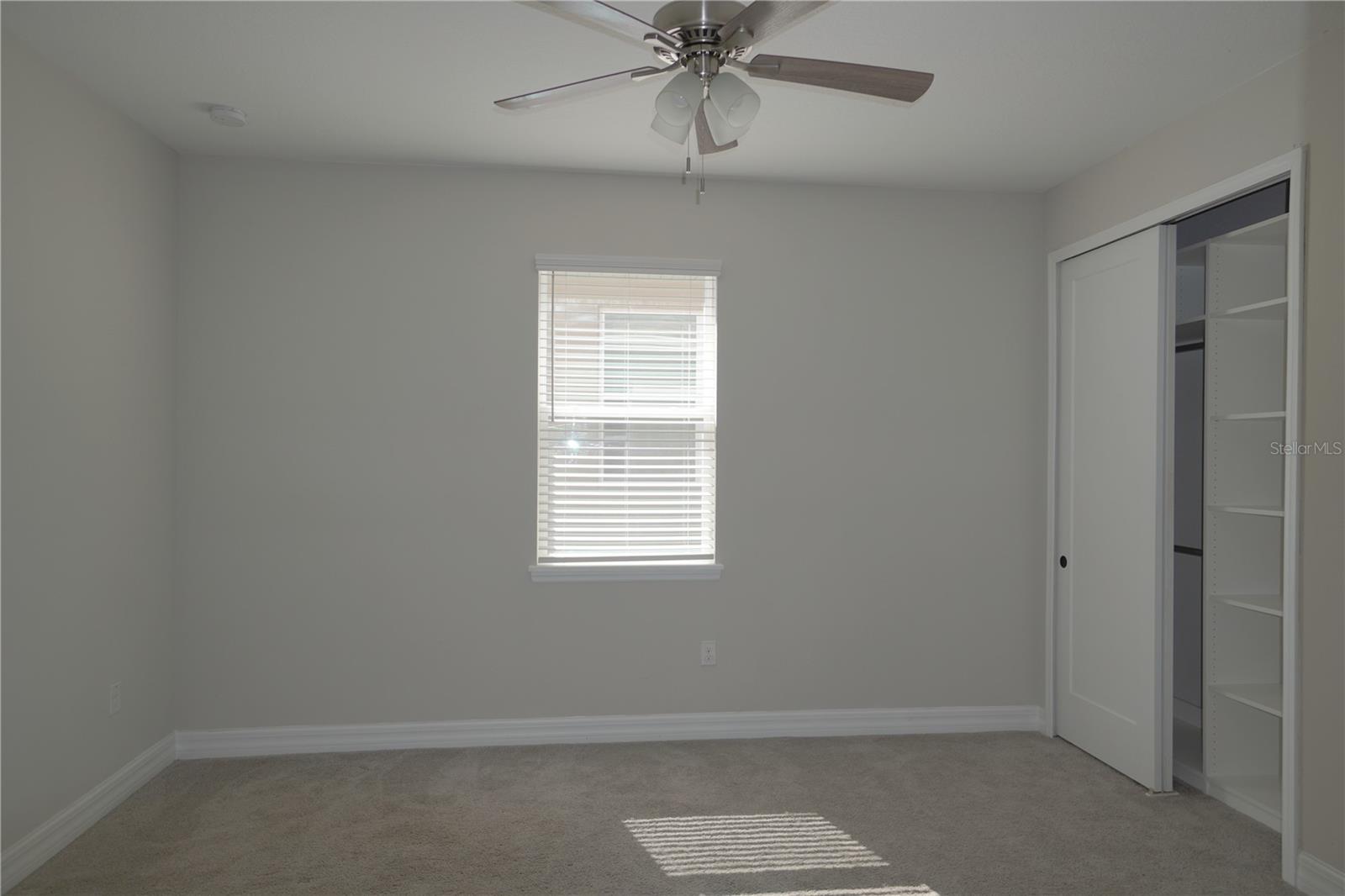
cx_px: 672
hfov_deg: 77.3
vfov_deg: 56.1
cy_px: 448
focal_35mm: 22
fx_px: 840
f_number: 4.5
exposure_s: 1/80
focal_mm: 15
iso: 100
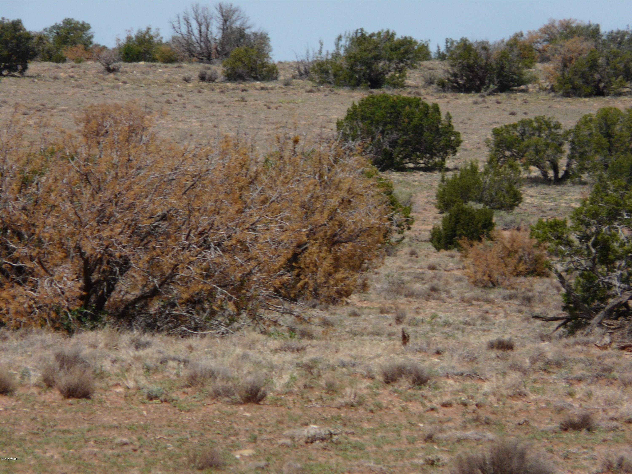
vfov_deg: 3.0
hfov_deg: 3.9
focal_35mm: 504
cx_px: 316
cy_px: 237
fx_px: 9202
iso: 100
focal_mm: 82.8
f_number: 6.3
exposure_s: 1/500
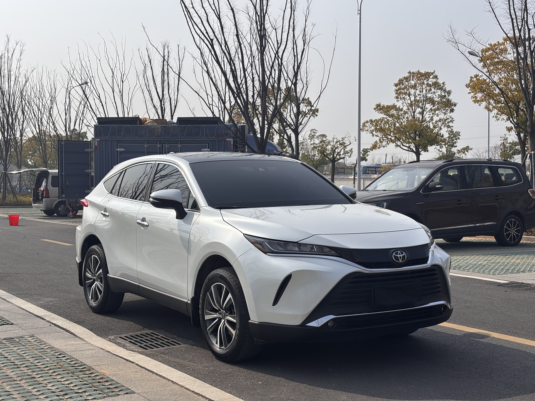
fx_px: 804
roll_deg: -0.1
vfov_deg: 28.0
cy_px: 200
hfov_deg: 36.8
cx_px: 268
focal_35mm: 52
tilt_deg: -2.2
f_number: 1.6
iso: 40
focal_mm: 5.96
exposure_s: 1/5348
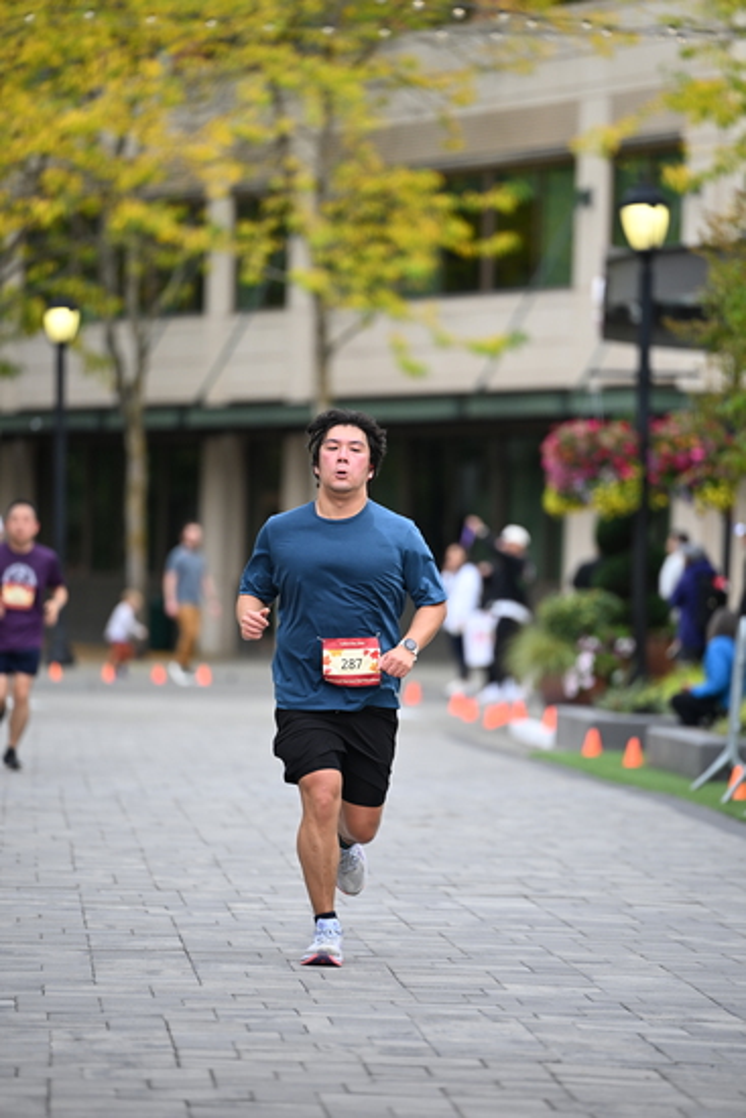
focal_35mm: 200
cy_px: 559
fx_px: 6212
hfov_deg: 6.9
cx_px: 373
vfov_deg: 10.3
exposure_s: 1/1600
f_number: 2.8
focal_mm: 200
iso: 640
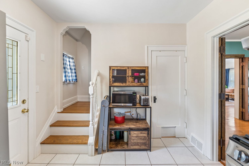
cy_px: 83
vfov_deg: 81.2
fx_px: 97
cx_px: 124
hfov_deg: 104.3
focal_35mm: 14
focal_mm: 14
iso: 200
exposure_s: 1/13
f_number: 3.2
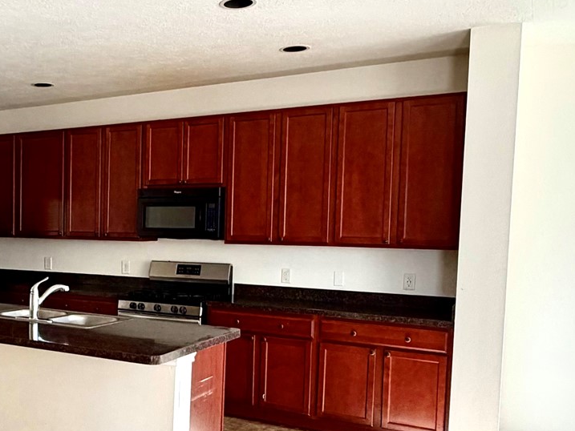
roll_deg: -0.1
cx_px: 58
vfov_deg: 35.8
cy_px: 263
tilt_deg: -2.7
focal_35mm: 40
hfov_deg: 42.9
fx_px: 665
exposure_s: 1/121
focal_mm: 2.22
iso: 200
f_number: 2.2
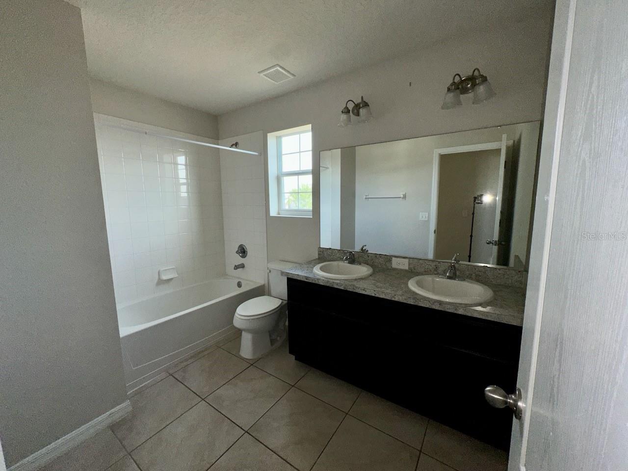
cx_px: 314
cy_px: 236
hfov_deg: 102.1
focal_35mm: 14
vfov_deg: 85.7
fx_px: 254
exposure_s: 1/150
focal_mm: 2.22
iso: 32
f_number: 2.2
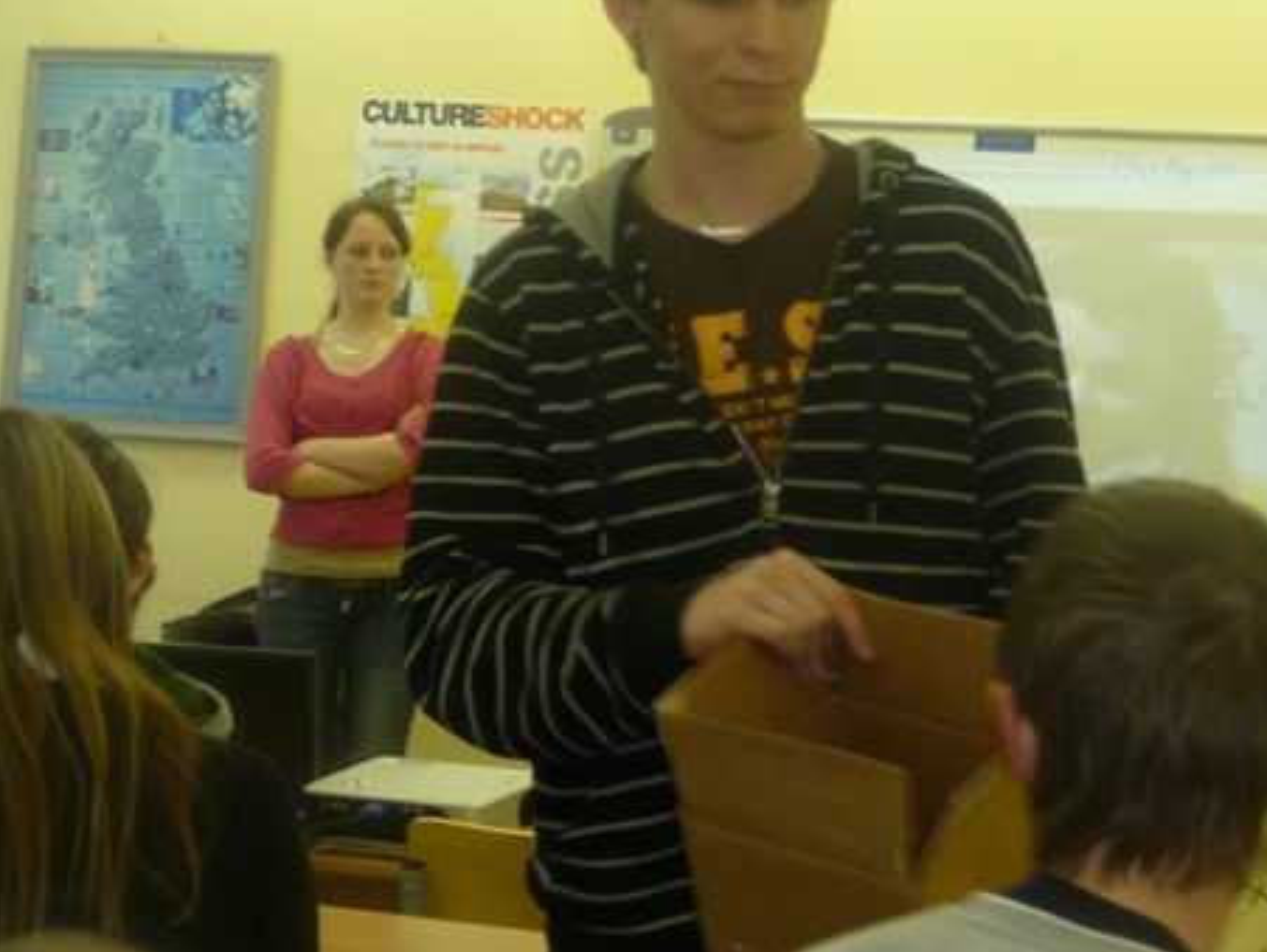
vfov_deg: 15.6
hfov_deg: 20.5
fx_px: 3480
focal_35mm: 95
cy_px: 466
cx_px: 877
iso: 200
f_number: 4.5
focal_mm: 11.3
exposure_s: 1/30
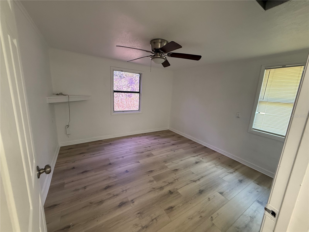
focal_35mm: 14
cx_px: 154
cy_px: 116
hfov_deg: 102.1
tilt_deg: -12.0
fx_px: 125
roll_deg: -4.1
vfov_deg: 85.7
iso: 200
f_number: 2.2
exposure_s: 1/60
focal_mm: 2.22
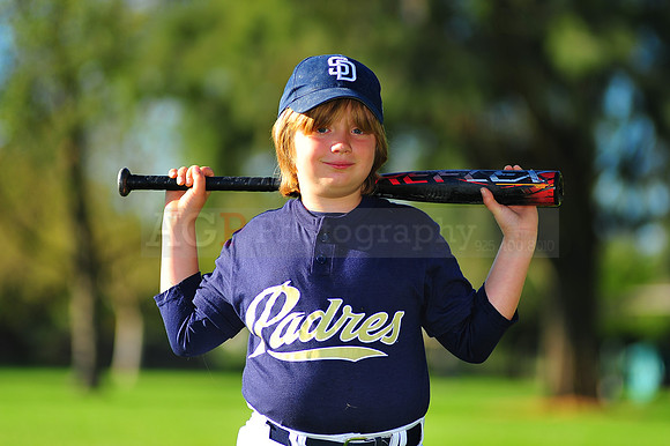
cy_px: 223
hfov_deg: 11.4
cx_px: 335
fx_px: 3348
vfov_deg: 7.6
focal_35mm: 180
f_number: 3.5
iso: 200
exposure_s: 1/1000
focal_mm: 180
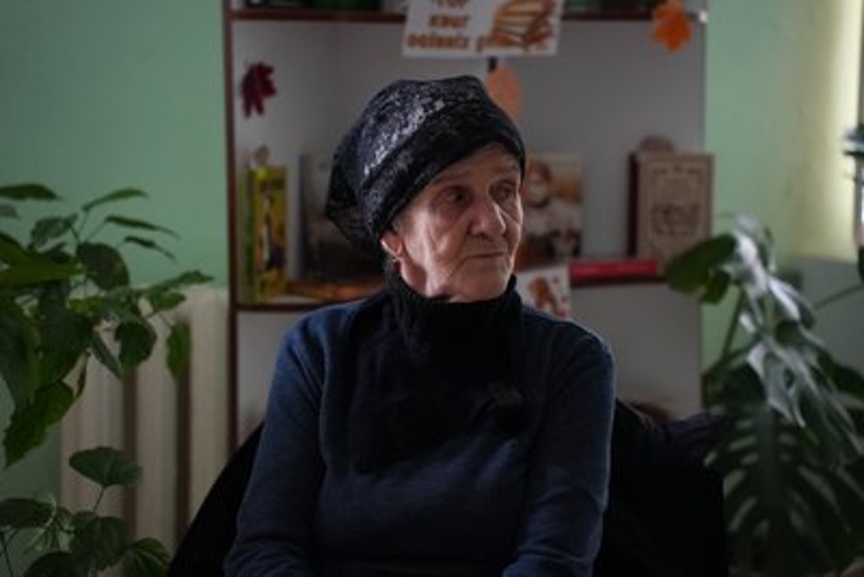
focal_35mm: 75
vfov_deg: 18.2
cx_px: 432
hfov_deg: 27.0
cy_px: 288
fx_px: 1801
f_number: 2.8
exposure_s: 1/200
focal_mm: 75
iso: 8000
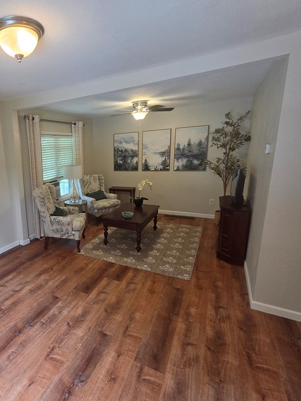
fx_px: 209
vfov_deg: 87.7
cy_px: 205
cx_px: 58
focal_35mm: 18
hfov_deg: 64.9
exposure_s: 1/120
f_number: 2.2
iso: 320
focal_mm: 2.2
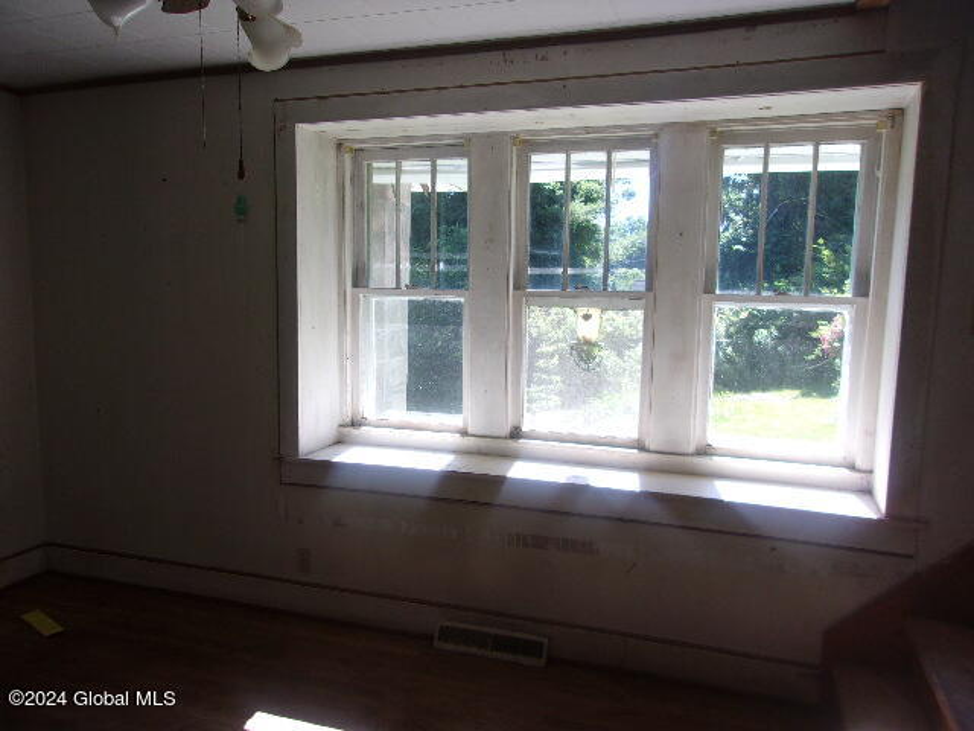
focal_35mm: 27
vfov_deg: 51.4
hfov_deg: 65.3
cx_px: 487
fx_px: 760
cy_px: 366
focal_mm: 4.9
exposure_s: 1/140
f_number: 3
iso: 80
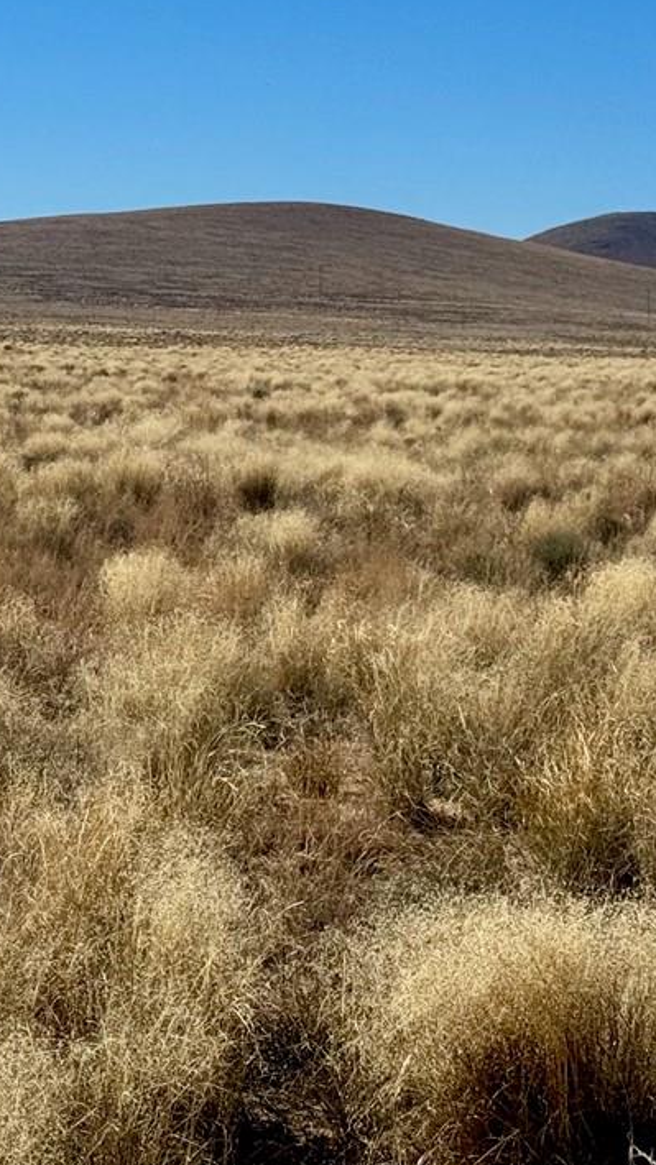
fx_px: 3648
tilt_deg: -1.6
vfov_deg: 18.1
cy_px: 335
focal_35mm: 118
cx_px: 161
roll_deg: -1.6
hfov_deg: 10.3
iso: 64
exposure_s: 1/7937
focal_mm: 6.76
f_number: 1.78
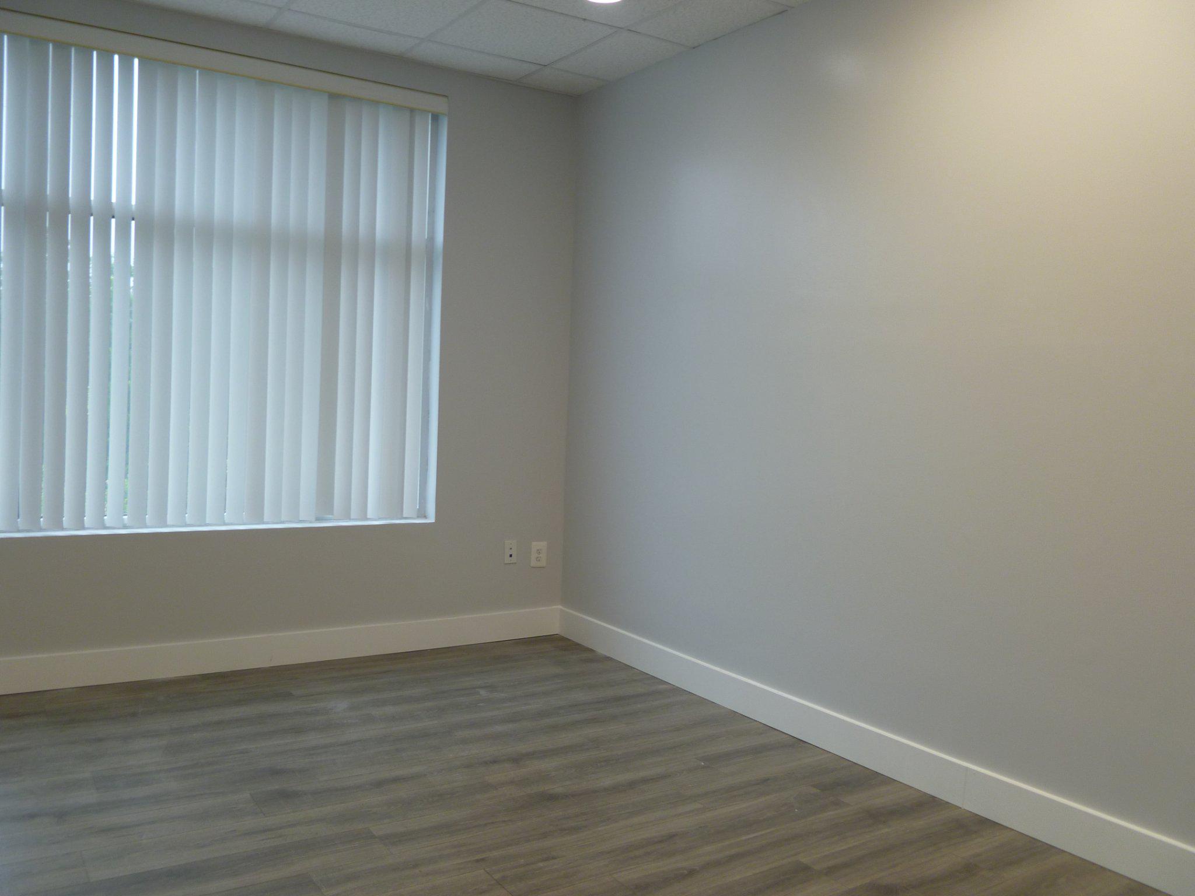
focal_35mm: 28
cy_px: 448
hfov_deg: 63.4
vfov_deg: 49.7
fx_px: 967
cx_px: 598
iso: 100
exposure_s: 1/30
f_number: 3.3
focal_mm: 5
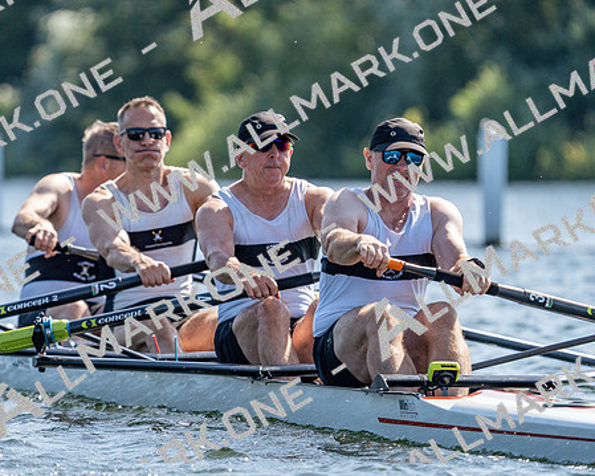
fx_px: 9102
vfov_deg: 3.0
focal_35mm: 517
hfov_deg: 3.7
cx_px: 261
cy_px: 235
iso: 500
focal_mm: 426
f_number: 6.3
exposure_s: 1/2000
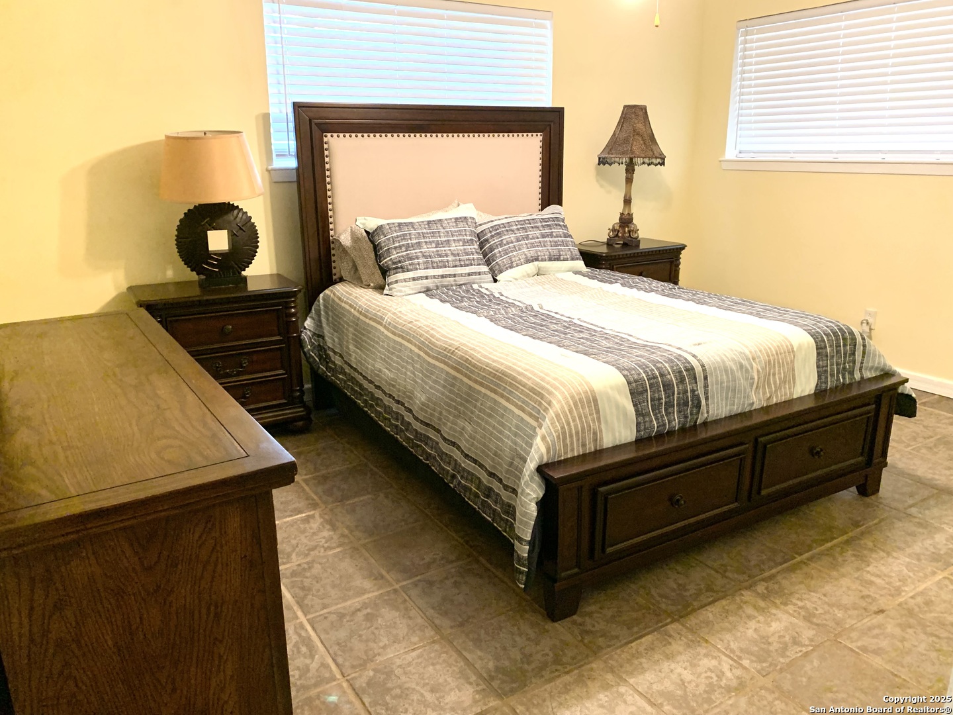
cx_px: 476
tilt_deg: -15.3
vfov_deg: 53.1
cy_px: 358
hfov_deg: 67.3
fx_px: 716
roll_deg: -0.3
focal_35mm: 26
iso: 500
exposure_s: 1/30
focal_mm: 4.25
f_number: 1.8
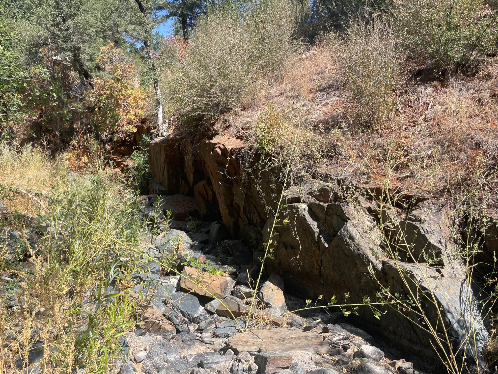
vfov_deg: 53.1
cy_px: 187
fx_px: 374
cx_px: 249
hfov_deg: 67.3
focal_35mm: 26
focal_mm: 4.2
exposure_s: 1/1642
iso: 32
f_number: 1.6
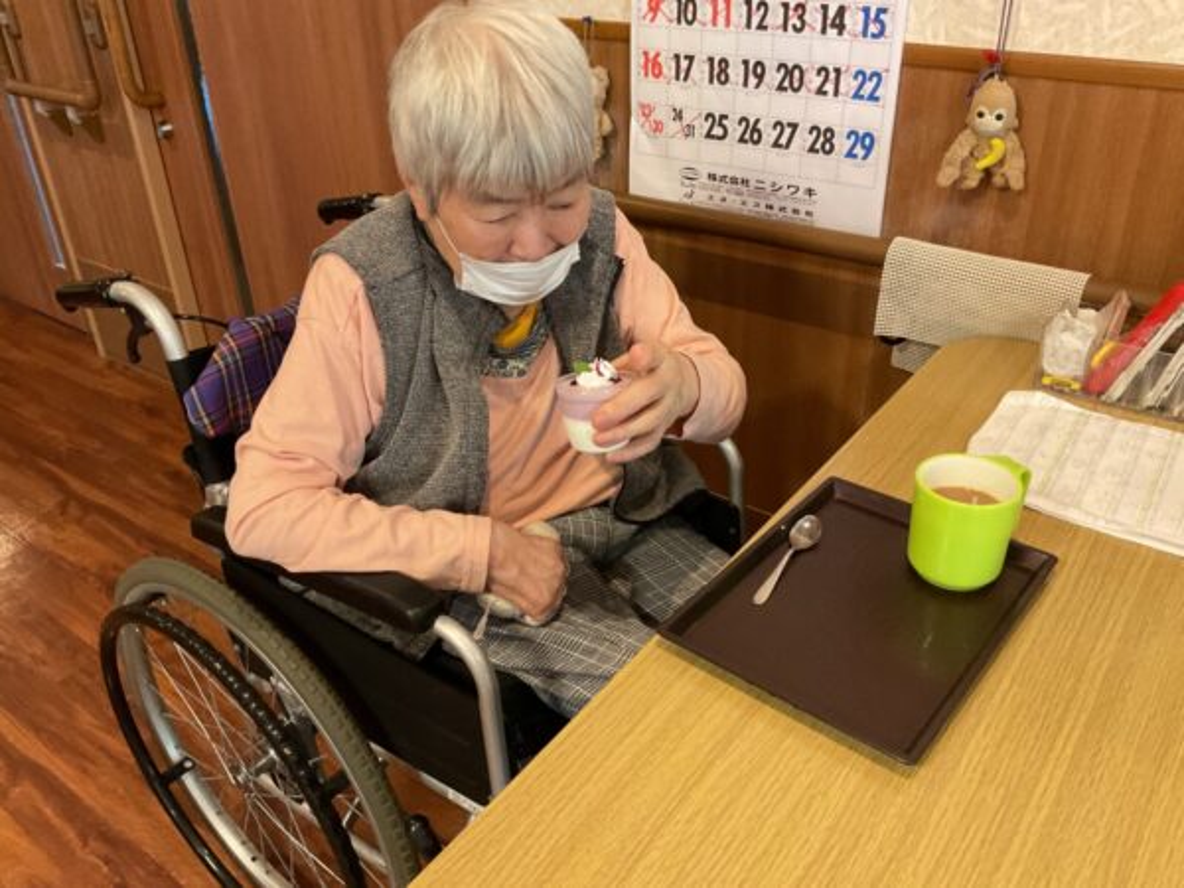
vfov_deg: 48.2
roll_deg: +1.6
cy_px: 444
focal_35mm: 29
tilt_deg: -30.3
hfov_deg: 61.7
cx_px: 592
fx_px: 992
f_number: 1.8
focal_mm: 3
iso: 250
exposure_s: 1/60
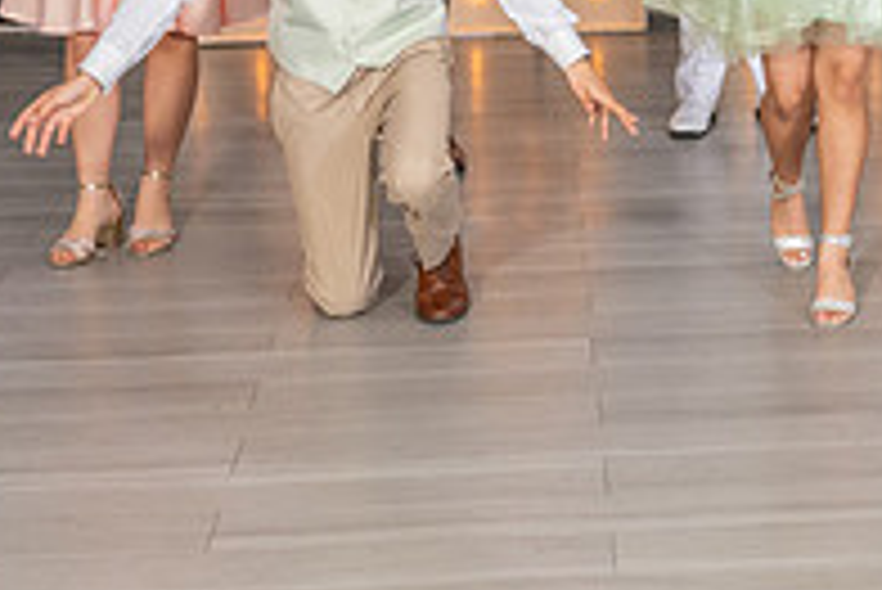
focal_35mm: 110
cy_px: -290
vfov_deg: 11.9
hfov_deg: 18.2
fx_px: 2697
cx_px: 814
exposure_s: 1/160
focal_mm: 29
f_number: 3.5
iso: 500
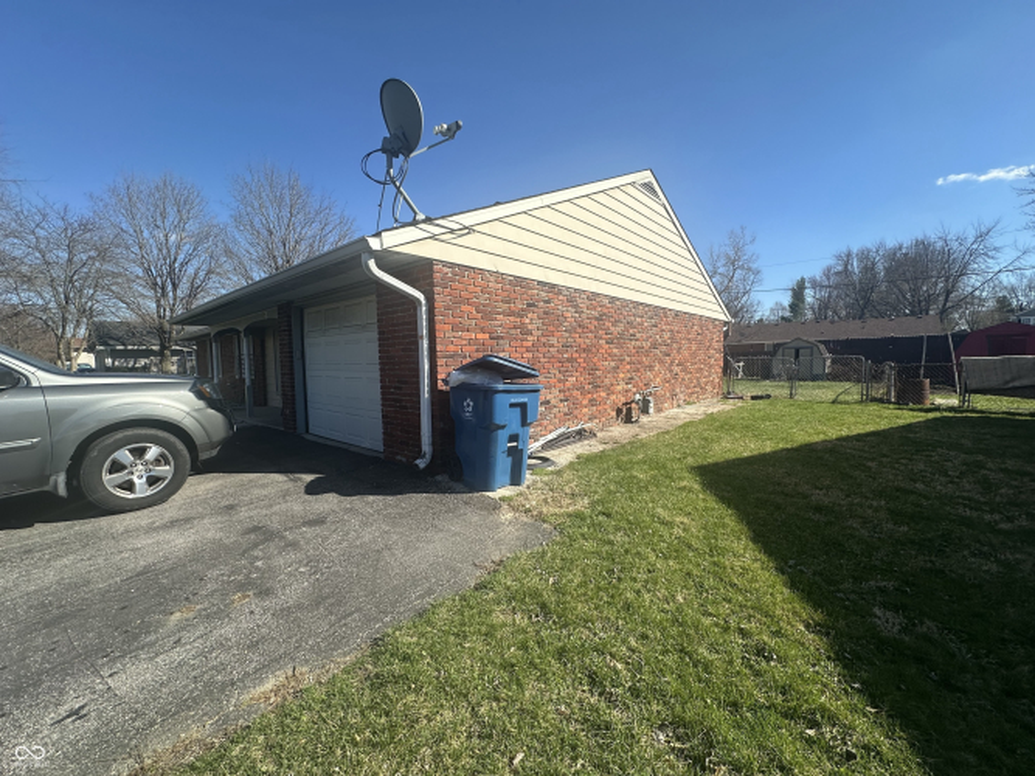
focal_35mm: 14
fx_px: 419
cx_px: 518
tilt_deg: -3.4
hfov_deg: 102.1
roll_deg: +0.9
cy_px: 388
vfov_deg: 85.7
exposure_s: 1/1642
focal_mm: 2.22
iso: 50
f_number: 2.2
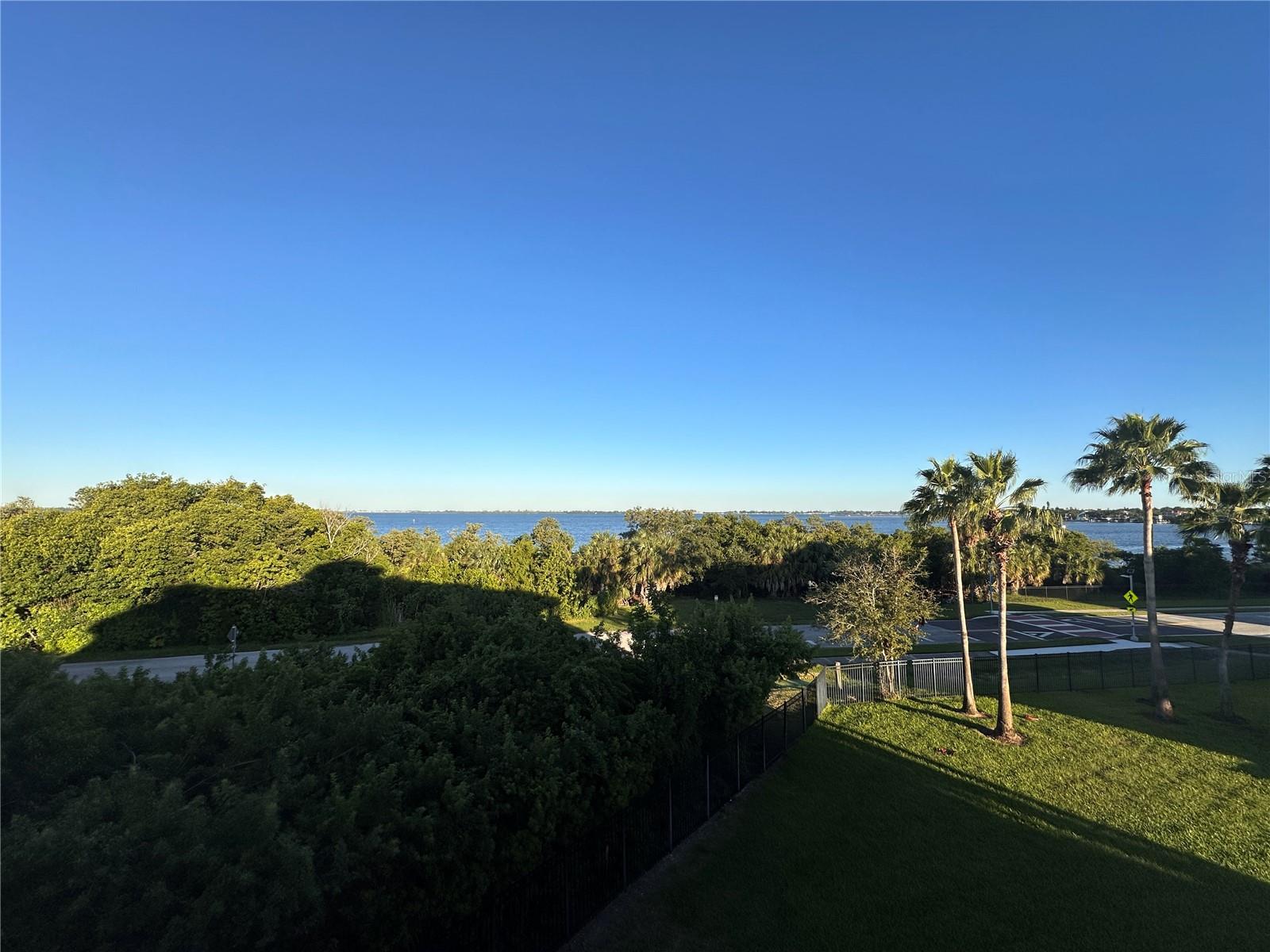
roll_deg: -0.7
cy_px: 476
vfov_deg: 85.7
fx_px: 514
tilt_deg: +4.6
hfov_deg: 102.1
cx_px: 635
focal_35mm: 14
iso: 50
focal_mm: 2.22
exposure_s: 1/1984
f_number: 2.2
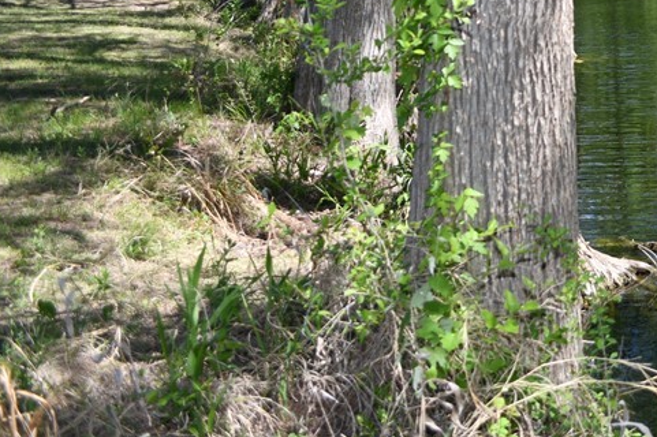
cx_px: 736
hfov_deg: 29.4
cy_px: -30
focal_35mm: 61
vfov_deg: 21.2
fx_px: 1112
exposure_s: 1/250
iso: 72
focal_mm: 18
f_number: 3.5
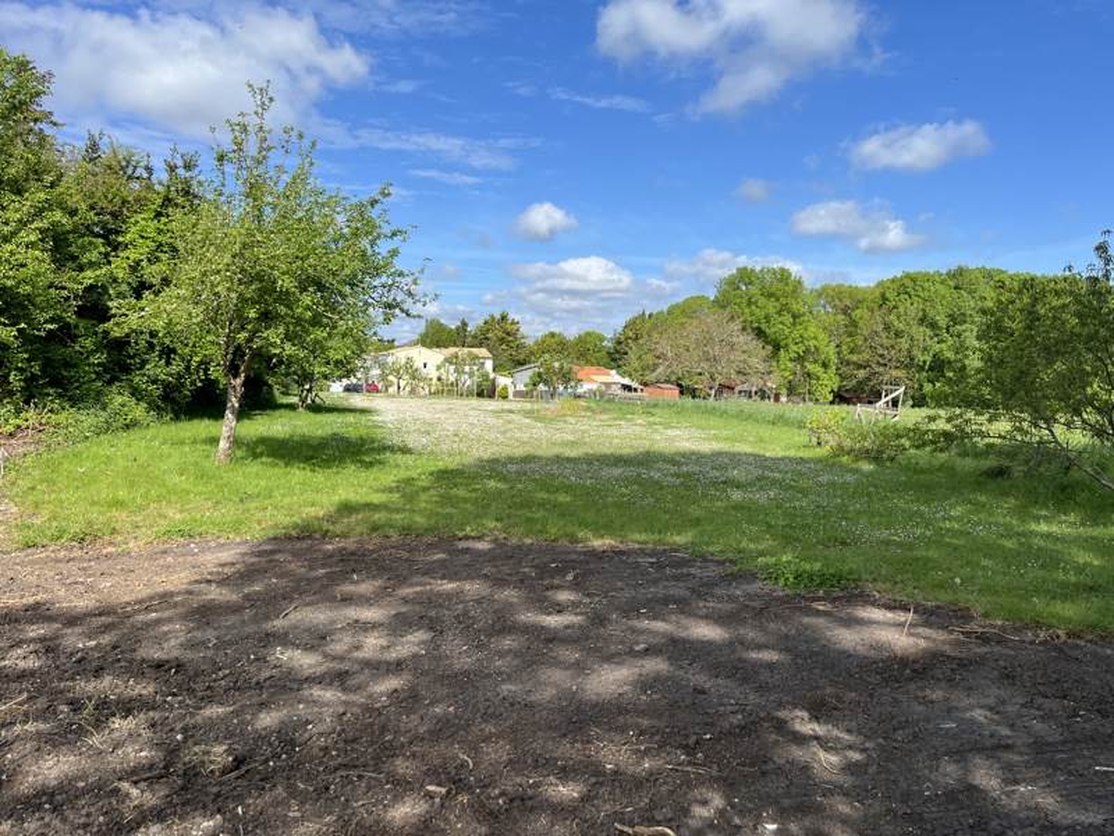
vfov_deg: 53.1
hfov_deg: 67.3
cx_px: 557
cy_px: 418
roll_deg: -0.2
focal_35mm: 26
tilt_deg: -2.6
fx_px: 837
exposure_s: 1/3215
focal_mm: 5.1
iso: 50
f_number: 1.6
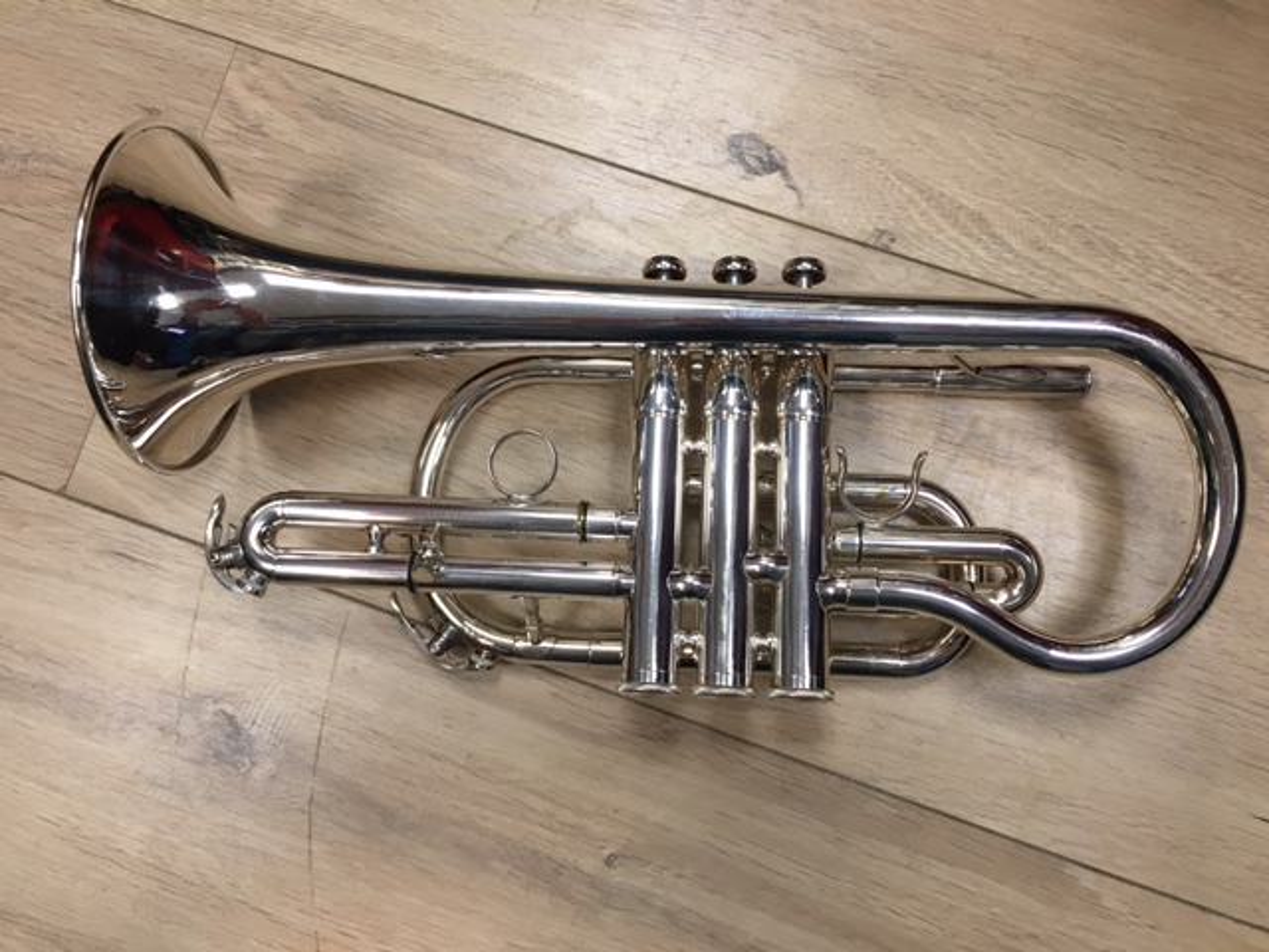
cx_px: 634
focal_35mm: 29
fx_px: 1063
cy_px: 476
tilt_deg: -83.5
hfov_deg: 61.7
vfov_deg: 48.2
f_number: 2.2
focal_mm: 4.15
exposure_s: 1/33
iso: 80
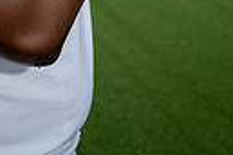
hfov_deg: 14.2
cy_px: -249
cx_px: 29
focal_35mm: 143
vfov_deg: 8.5
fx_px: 925
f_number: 5.6
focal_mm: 41
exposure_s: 1/250
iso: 640
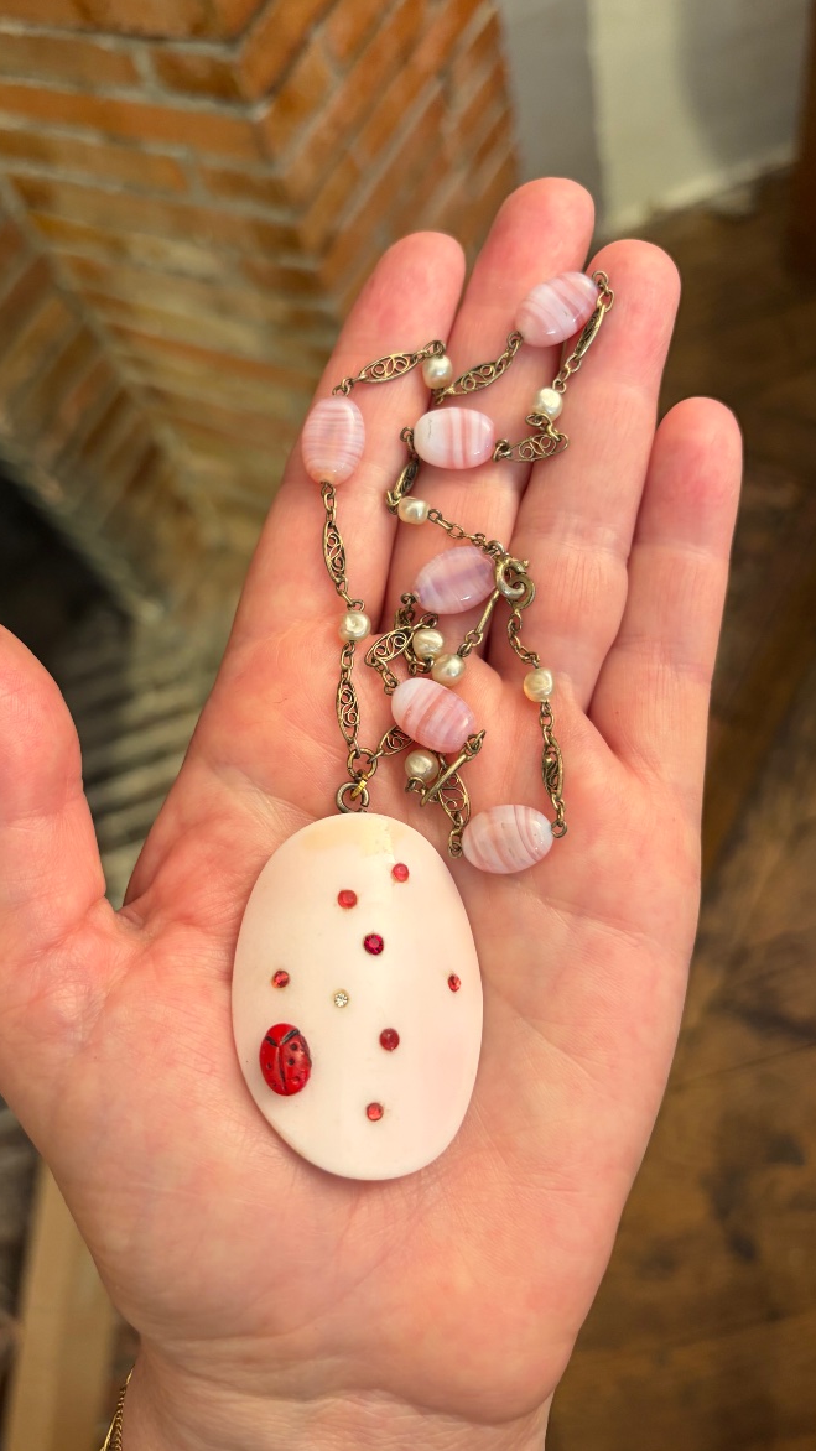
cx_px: 307
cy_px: 721
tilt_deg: -61.9
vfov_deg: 66.1
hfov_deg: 39.9
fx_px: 1116
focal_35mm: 29
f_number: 1.6
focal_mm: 5.96
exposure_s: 1/50
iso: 125
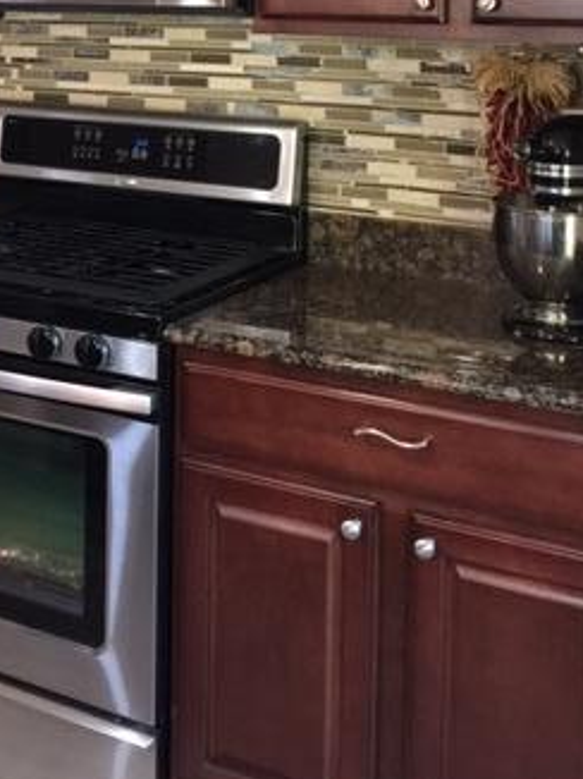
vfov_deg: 31.9
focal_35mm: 57
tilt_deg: -3.6
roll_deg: -1.7
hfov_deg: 25.1
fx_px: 1282
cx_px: 93
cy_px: 50
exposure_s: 1/15
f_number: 2.2
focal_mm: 4.15
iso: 100
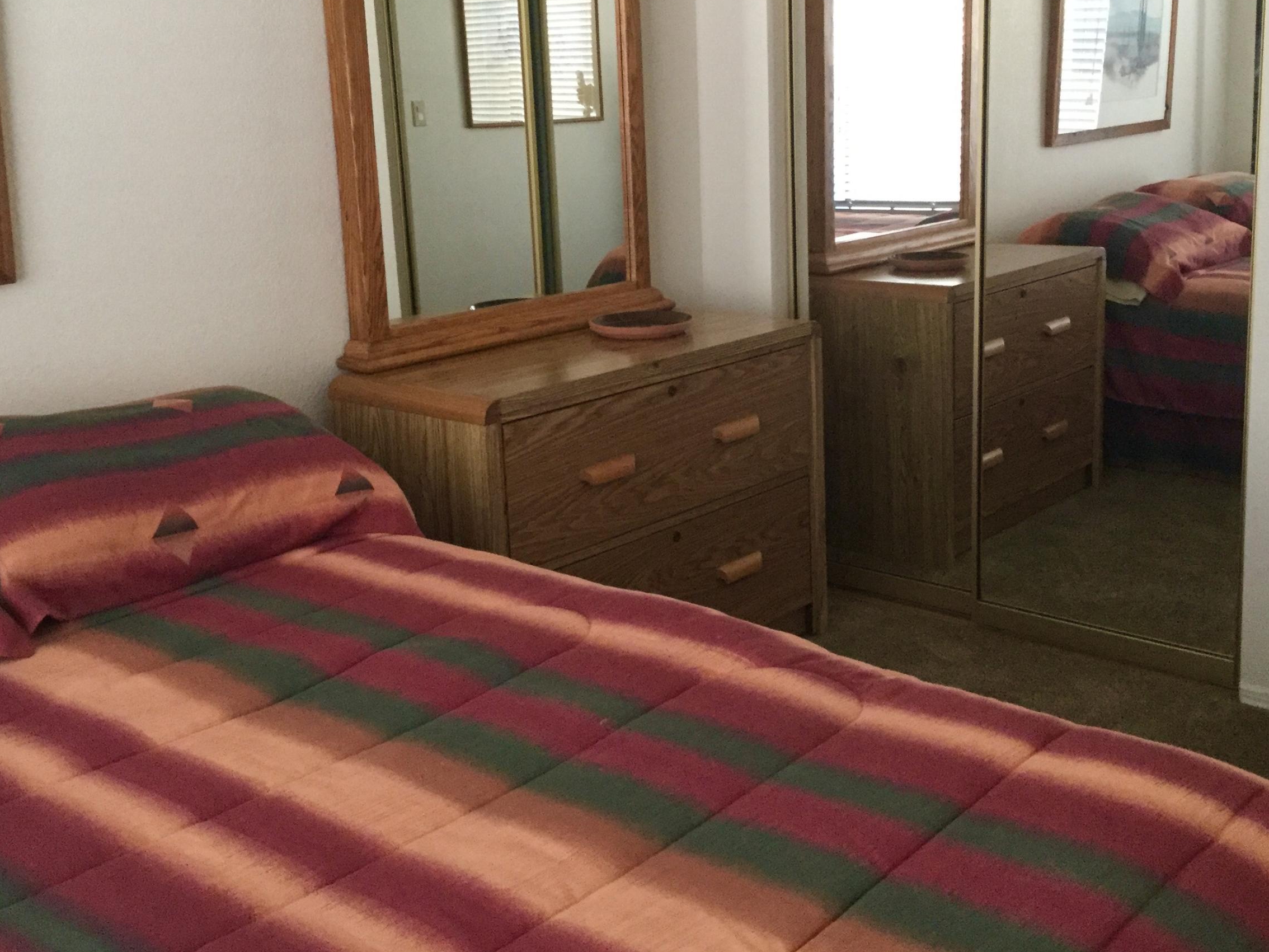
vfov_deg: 35.0
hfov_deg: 45.8
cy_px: 362
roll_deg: +2.5
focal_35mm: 41
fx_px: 1503
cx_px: 641
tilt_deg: -11.6
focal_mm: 3.3
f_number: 2.4
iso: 200
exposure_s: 1/20
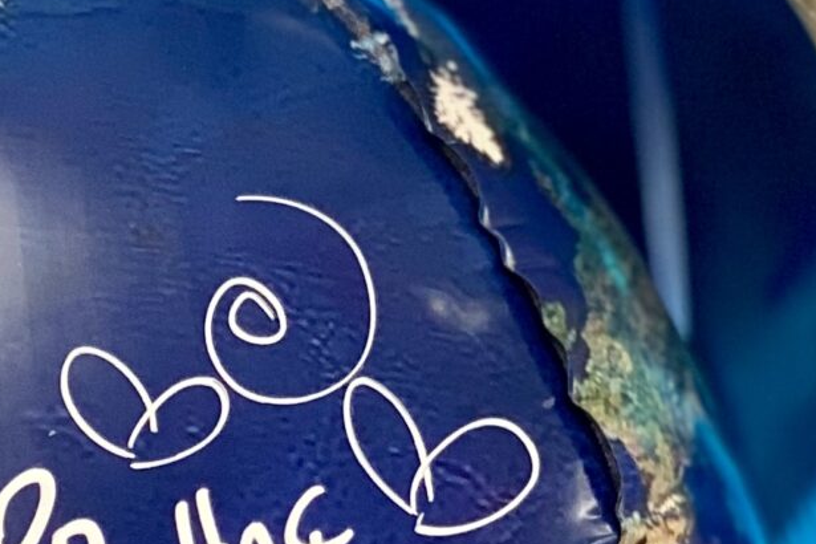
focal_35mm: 225
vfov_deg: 5.9
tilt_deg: -6.1
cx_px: -340
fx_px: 5100
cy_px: 1125
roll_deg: +0.2
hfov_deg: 9.0
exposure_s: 1/60
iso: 100
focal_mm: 6
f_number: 2.4
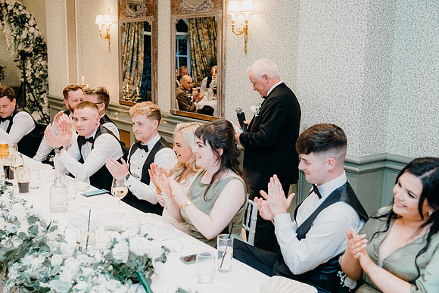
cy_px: 146
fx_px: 512
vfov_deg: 31.9
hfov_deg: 46.4
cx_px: 220
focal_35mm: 42
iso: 2500
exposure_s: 1/160
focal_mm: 42
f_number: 3.5
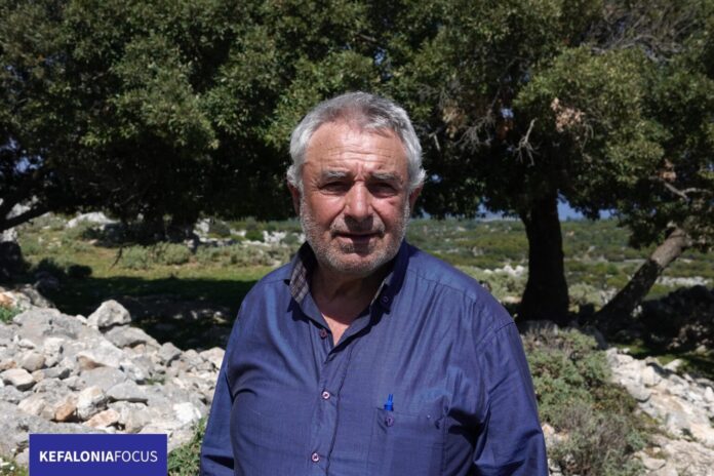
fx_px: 853
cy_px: 238
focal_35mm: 43
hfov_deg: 45.4
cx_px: 357
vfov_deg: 31.2
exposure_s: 1/800
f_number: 4
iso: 100
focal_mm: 15.73
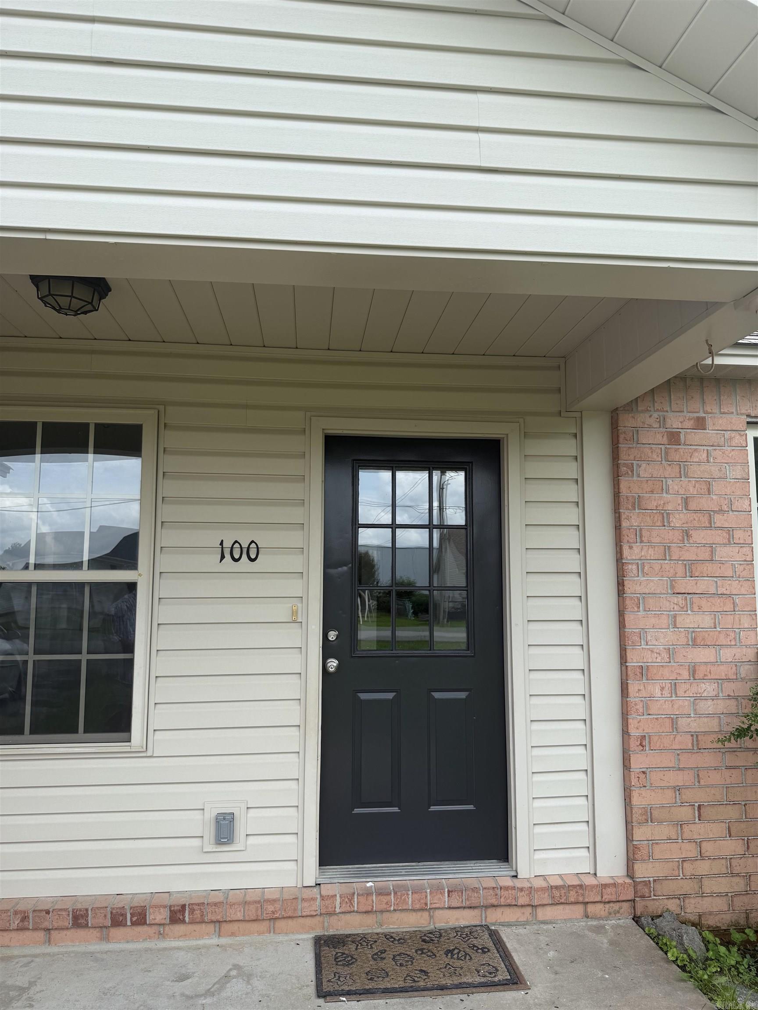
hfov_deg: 56.8
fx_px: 701
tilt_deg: +7.2
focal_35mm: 24
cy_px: 505
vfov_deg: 71.6
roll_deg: -0.5
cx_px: 379
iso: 80
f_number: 1.78
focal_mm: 6.76
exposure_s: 1/1618
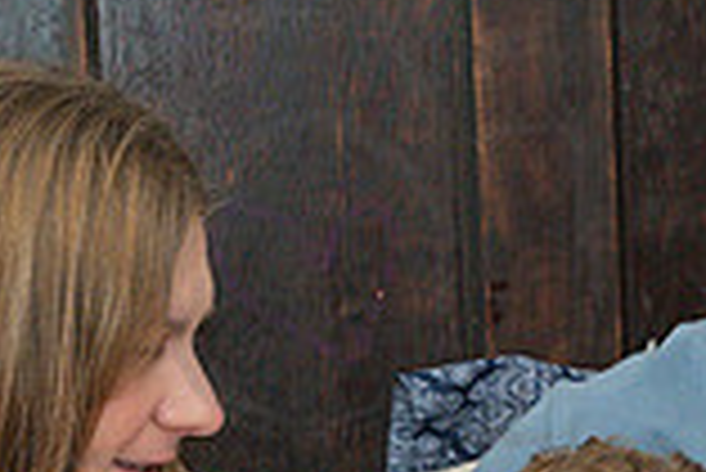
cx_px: 328
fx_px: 3337
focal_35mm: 170
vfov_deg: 7.8
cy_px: 834
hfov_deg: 12.1
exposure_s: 1/320
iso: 800
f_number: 14
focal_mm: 46
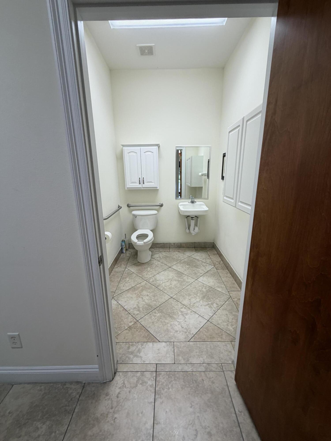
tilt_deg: -12.6
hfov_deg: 85.7
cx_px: 166
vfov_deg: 102.1
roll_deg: +1.5
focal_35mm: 14
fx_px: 178
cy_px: 220
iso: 80
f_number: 2.2
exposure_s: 1/120
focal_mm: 2.22
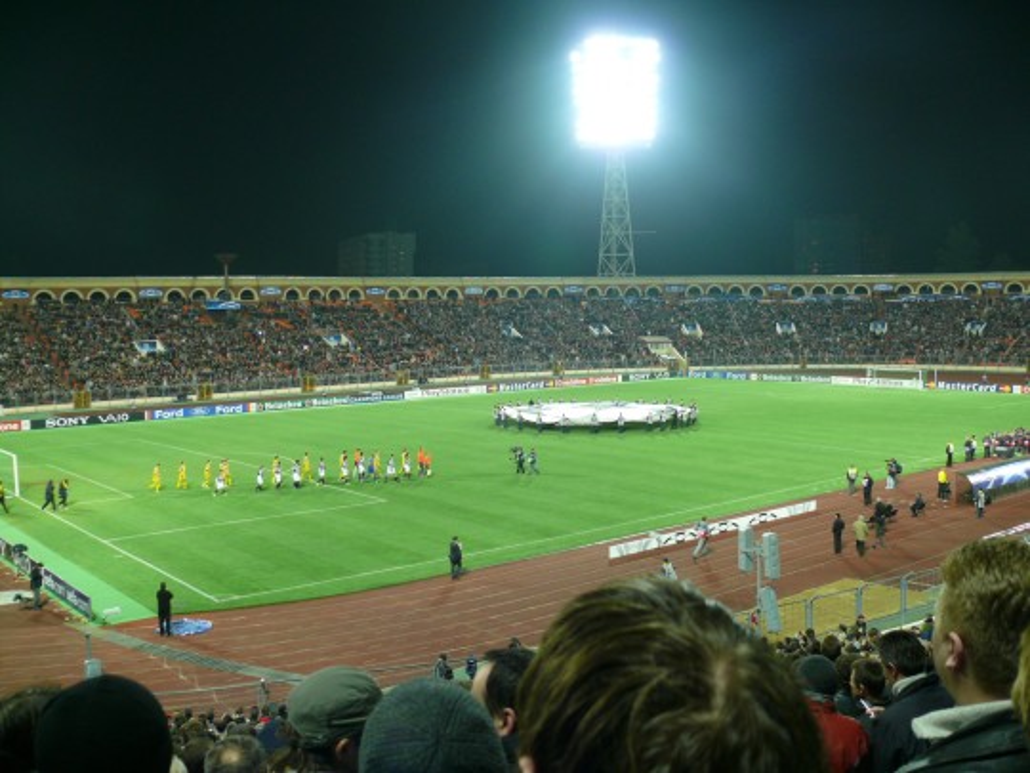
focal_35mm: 35
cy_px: 386
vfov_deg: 40.7
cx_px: 515
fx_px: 1041
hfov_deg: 52.6
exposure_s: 1/30
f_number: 2.8
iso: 160
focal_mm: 7.4
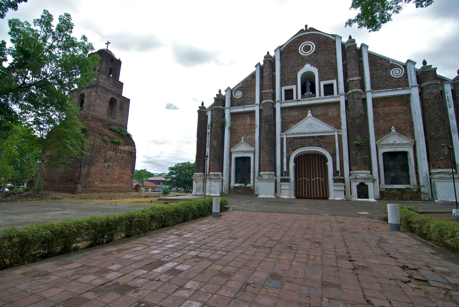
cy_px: 154
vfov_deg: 72.2
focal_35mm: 16
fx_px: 211
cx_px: 230
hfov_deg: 94.9
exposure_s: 1/400
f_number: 5
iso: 100
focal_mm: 11
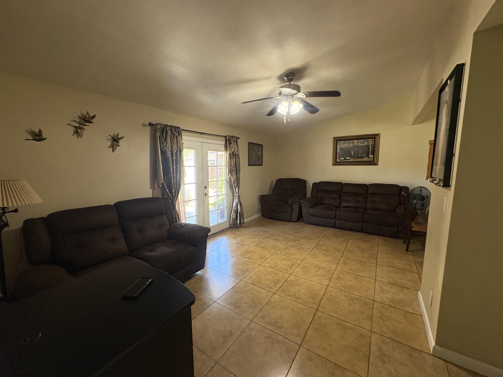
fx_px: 203
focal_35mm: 14
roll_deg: +0.0
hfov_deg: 102.1
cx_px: 252
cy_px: 188
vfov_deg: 85.7
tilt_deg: -6.3
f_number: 2.2
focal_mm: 2.22
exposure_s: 1/60
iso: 250
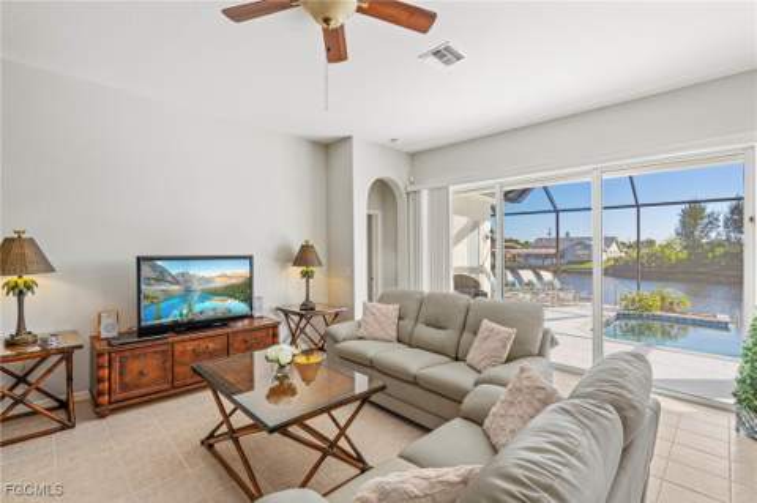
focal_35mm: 16
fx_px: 336
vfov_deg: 73.6
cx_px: 378
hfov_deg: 96.8
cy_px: 252
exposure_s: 1/25
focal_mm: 16
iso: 200
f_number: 9
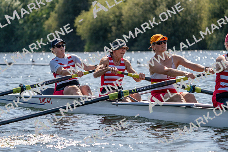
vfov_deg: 6.9
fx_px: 1267
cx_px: 114
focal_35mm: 200
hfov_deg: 10.3
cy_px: 76
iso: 250
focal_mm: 200
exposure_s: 1/2000
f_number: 5.6
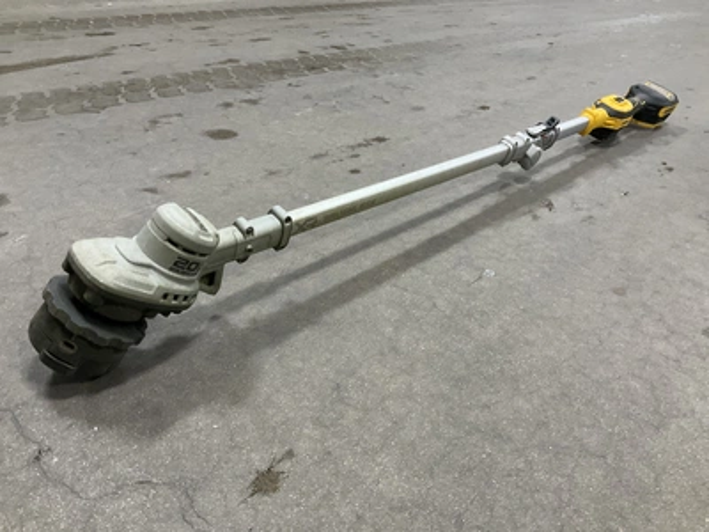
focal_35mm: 29
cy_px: 266
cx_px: 354
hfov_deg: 61.7
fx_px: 594
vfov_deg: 48.2
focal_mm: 3
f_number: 1.8
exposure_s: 1/40
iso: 250
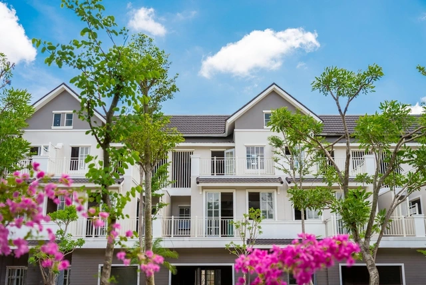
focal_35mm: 40
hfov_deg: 48.4
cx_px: 213
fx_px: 473
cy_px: 142
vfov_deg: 33.4
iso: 100
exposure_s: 1/1600
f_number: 2.8
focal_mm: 40
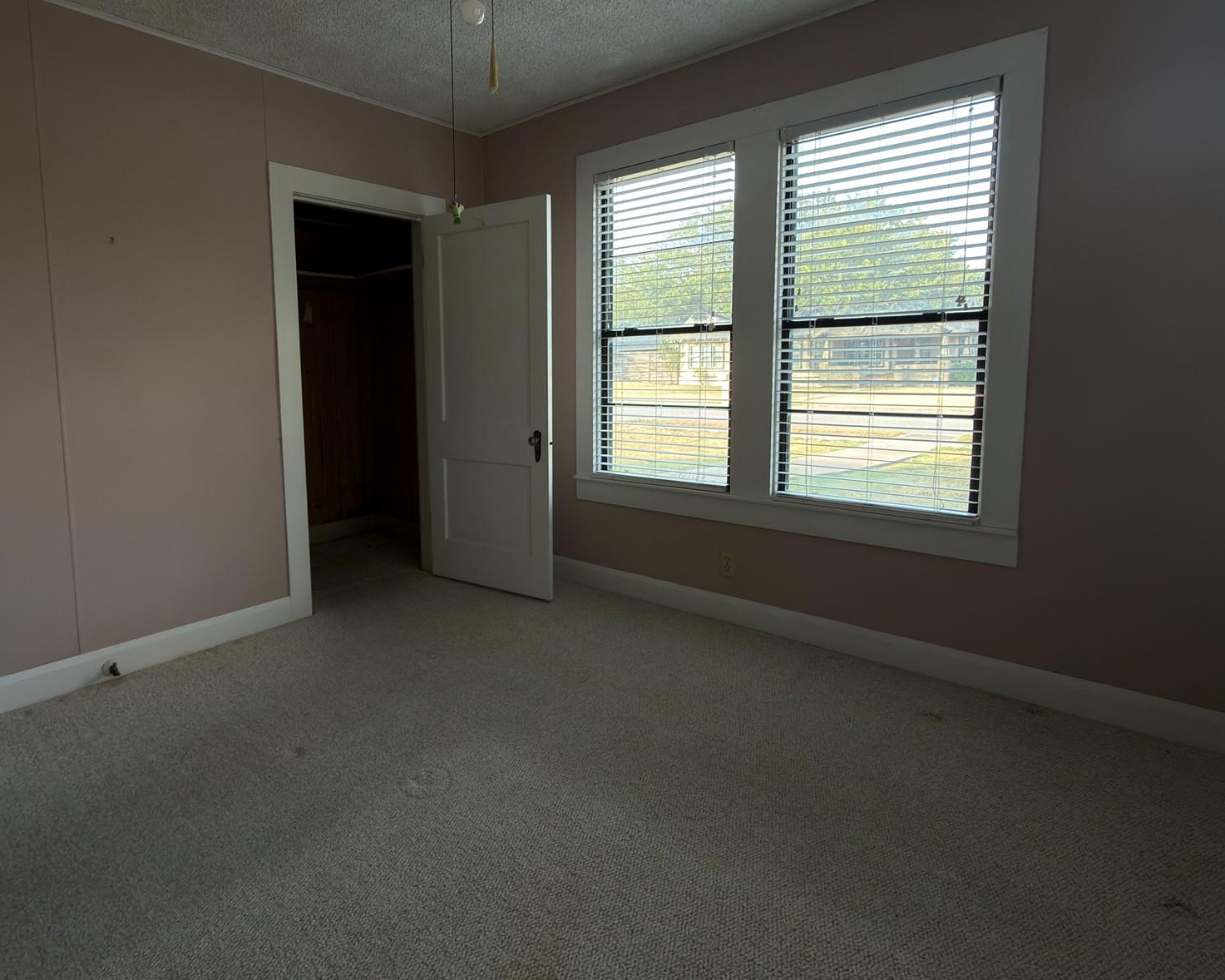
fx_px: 689
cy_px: 436
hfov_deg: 82.7
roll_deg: +1.0
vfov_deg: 70.6
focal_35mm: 19
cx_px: 516
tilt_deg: -4.9
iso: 50
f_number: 2.2
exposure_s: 1/42
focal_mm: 2.22
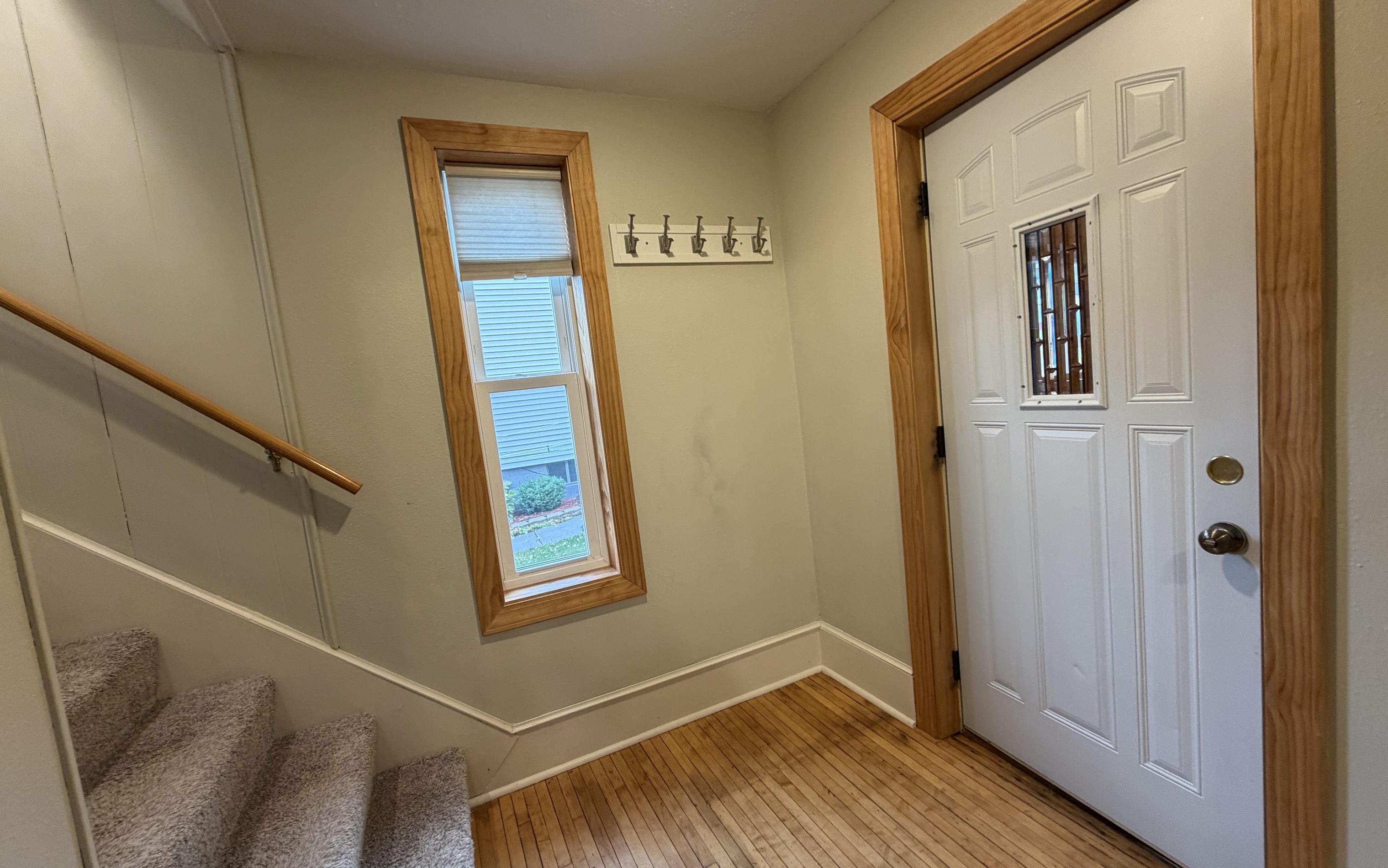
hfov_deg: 101.5
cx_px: 693
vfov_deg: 74.8
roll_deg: +6.2
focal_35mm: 15
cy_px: 439
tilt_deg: -5.4
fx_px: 567
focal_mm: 2.22
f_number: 2.2
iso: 200
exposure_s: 1/60
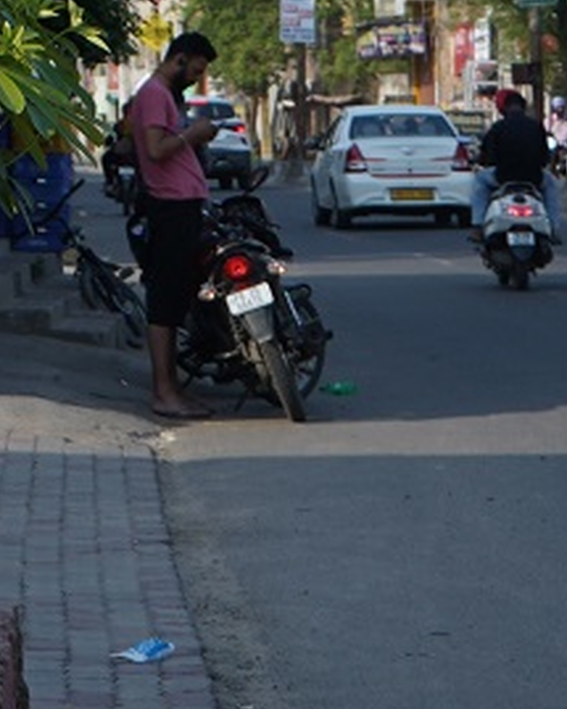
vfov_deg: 8.5
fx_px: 4470
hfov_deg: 7.0
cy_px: -851
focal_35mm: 213
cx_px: -498
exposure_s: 1/200
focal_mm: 37
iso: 100
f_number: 7.1
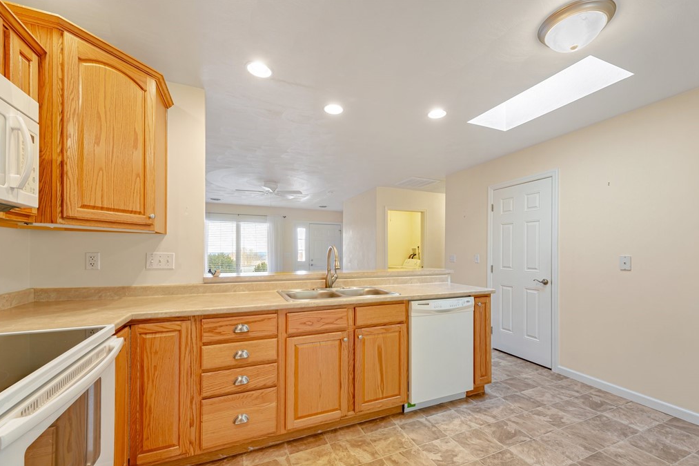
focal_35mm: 15
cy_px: 249
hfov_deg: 100.3
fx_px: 291
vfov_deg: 77.2
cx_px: 367
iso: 50
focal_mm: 14
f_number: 11
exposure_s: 1/10
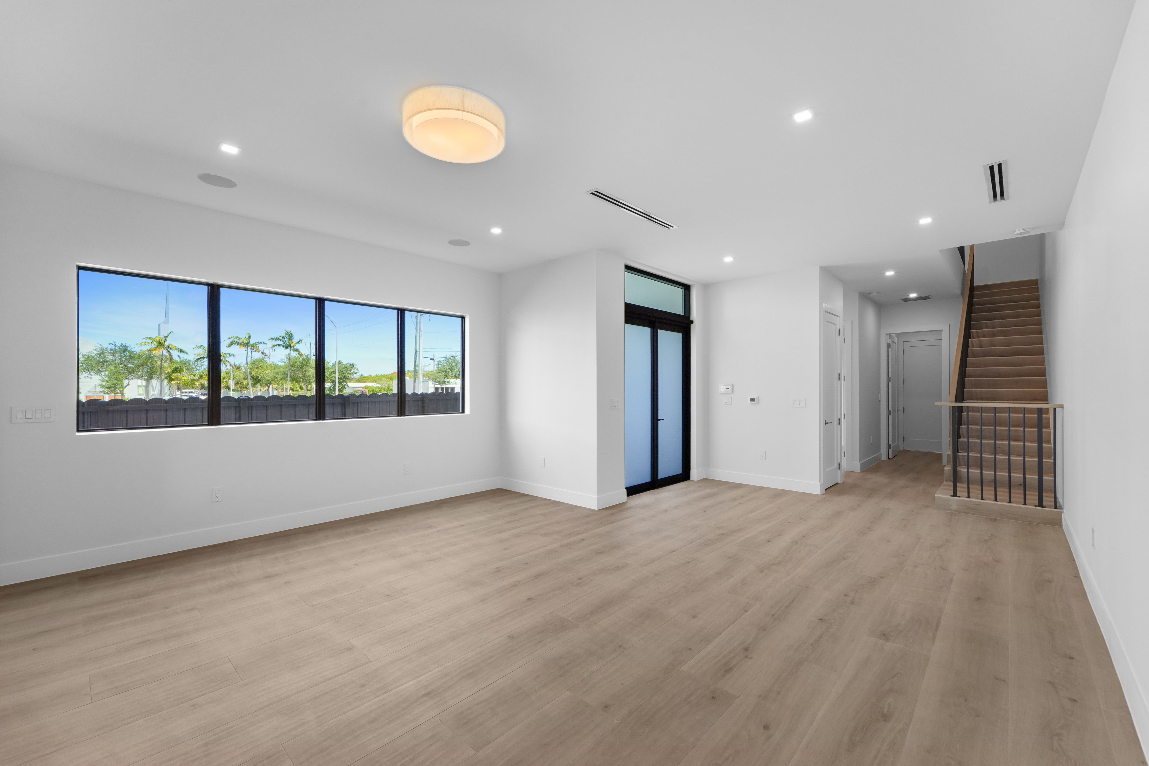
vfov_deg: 81.2
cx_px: 574
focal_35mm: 14
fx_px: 447
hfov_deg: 104.3
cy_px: 383
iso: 250
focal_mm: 14
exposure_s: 1/25
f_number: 11
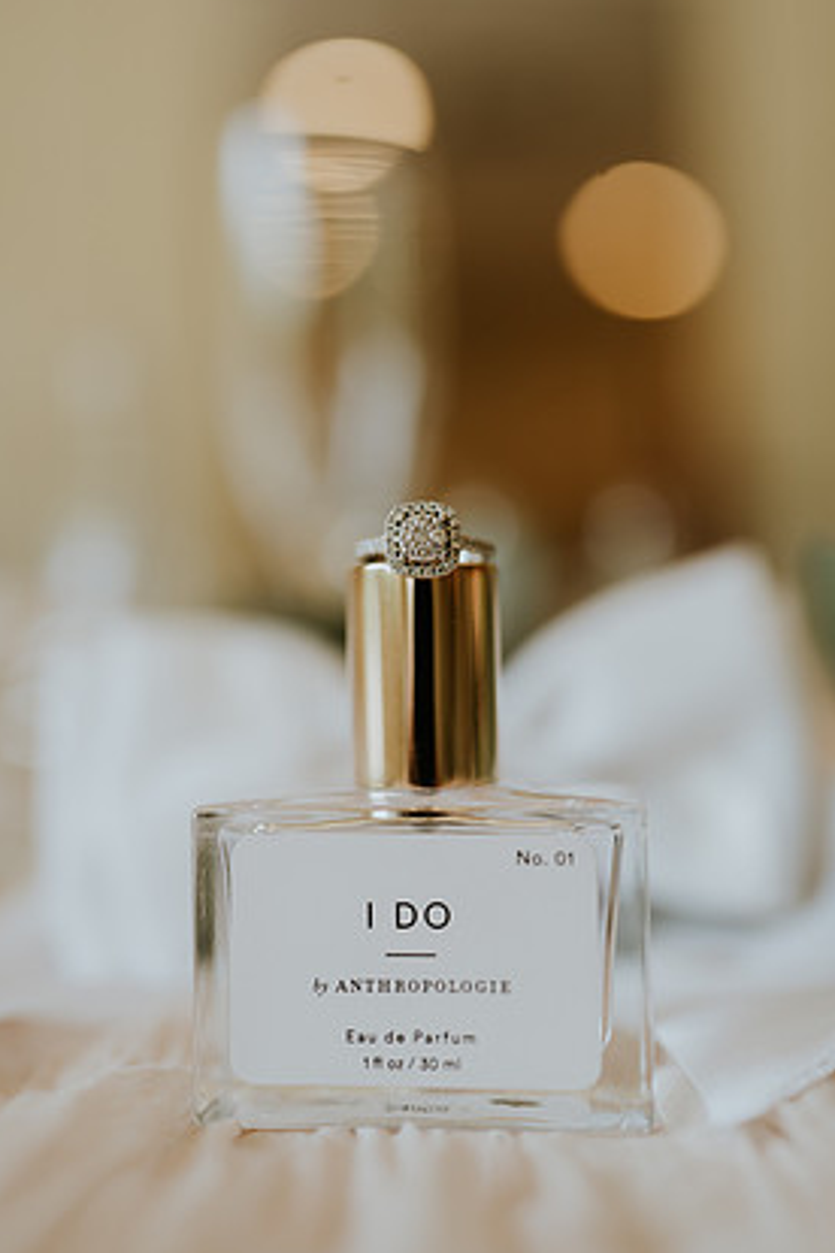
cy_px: 584
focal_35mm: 38
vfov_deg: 50.7
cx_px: 396
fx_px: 1322
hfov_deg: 35.0
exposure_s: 1/200
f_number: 1.6
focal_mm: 35
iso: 320
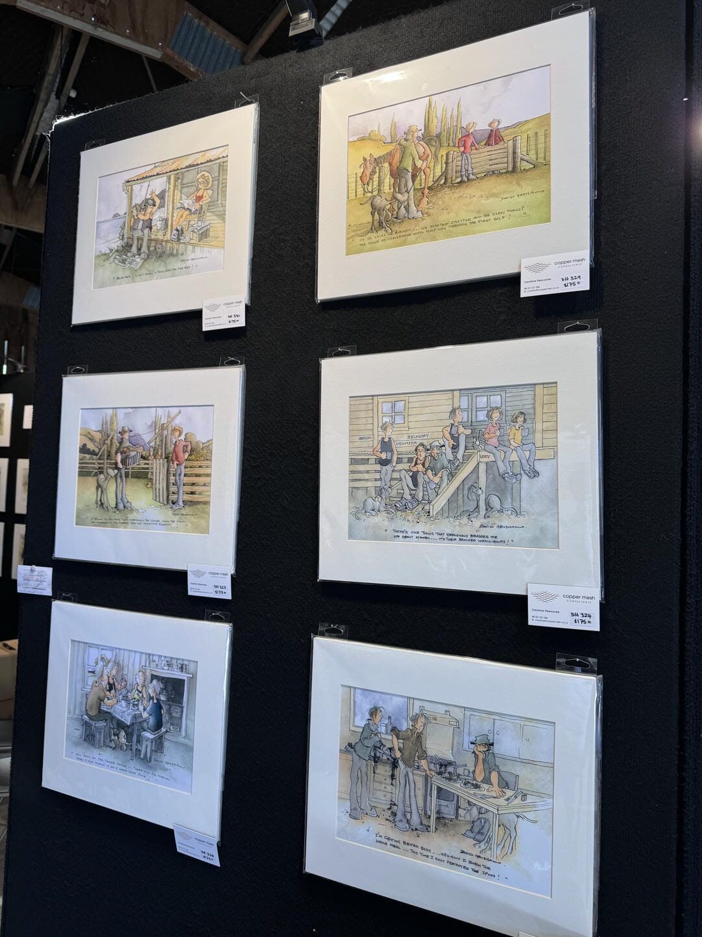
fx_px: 649
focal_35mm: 24
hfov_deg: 56.8
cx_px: 351
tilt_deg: +2.9
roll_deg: -2.4
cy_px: 468
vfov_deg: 71.6
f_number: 1.78
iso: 64
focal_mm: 6.76
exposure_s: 1/121
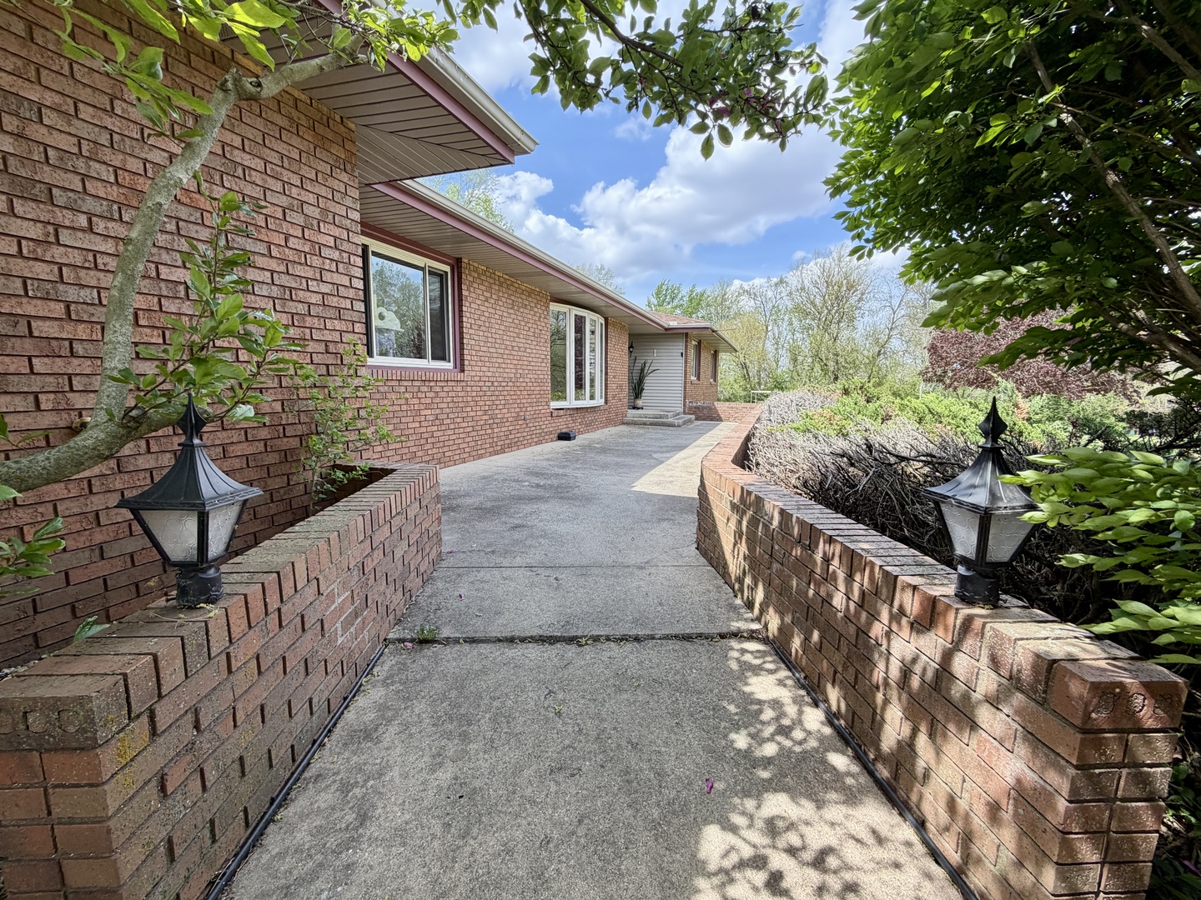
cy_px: 450
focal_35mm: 14
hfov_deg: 102.1
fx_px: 486
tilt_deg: -5.9
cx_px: 600
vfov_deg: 85.7
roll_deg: +1.2
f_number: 2.2
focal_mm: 2.22
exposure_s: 1/502
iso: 50
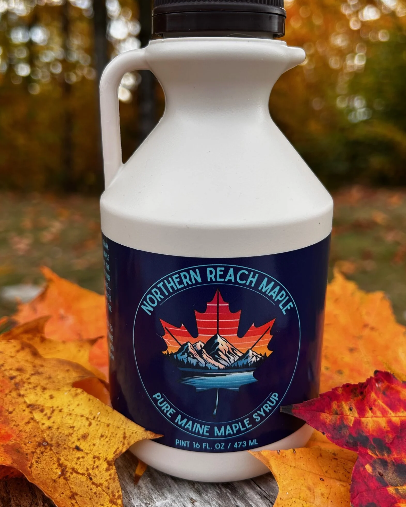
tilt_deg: -13.0
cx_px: 207
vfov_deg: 54.1
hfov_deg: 44.5
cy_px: 230
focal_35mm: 33
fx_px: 496
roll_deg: -1.6
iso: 50
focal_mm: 5.7
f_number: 1.5
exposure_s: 1/853
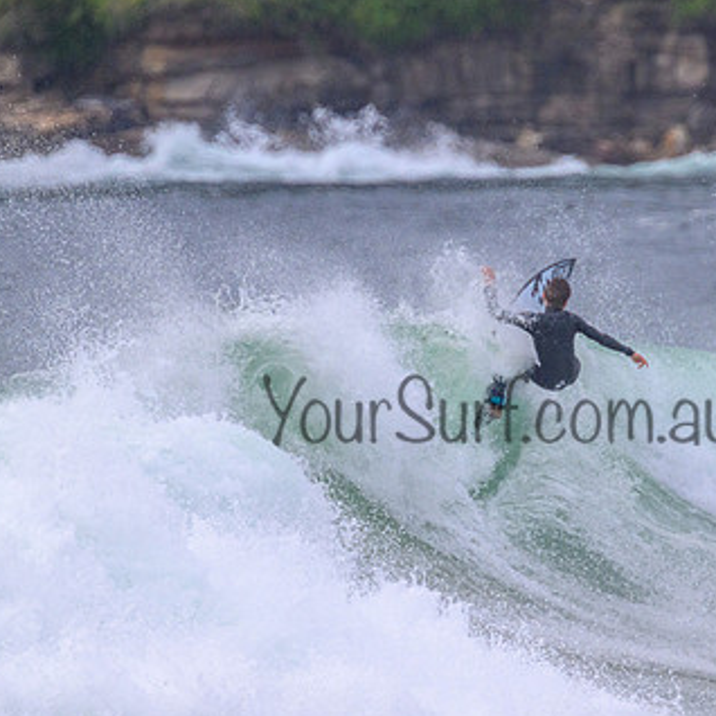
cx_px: 495
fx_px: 29041
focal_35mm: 1241
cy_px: 391
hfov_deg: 1.4
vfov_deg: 1.4
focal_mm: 800
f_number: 11
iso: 1250
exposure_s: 1/1600
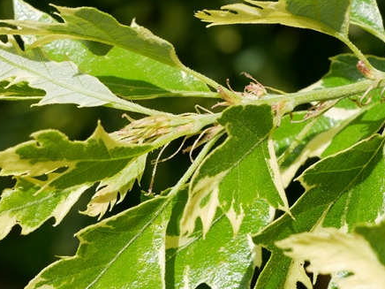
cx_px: 165
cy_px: 190
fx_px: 2091
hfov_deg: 10.5
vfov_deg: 7.9
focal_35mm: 188
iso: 200
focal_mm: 40
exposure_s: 1/320
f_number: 8
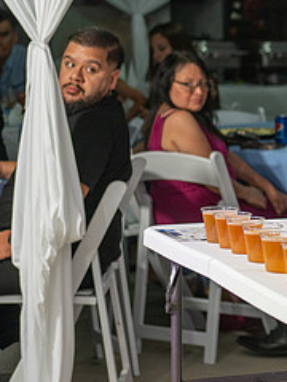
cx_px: 438
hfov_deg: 8.9
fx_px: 1802
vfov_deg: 12.1
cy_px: 111
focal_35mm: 163
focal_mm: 70
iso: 250
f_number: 3.5
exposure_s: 1/125
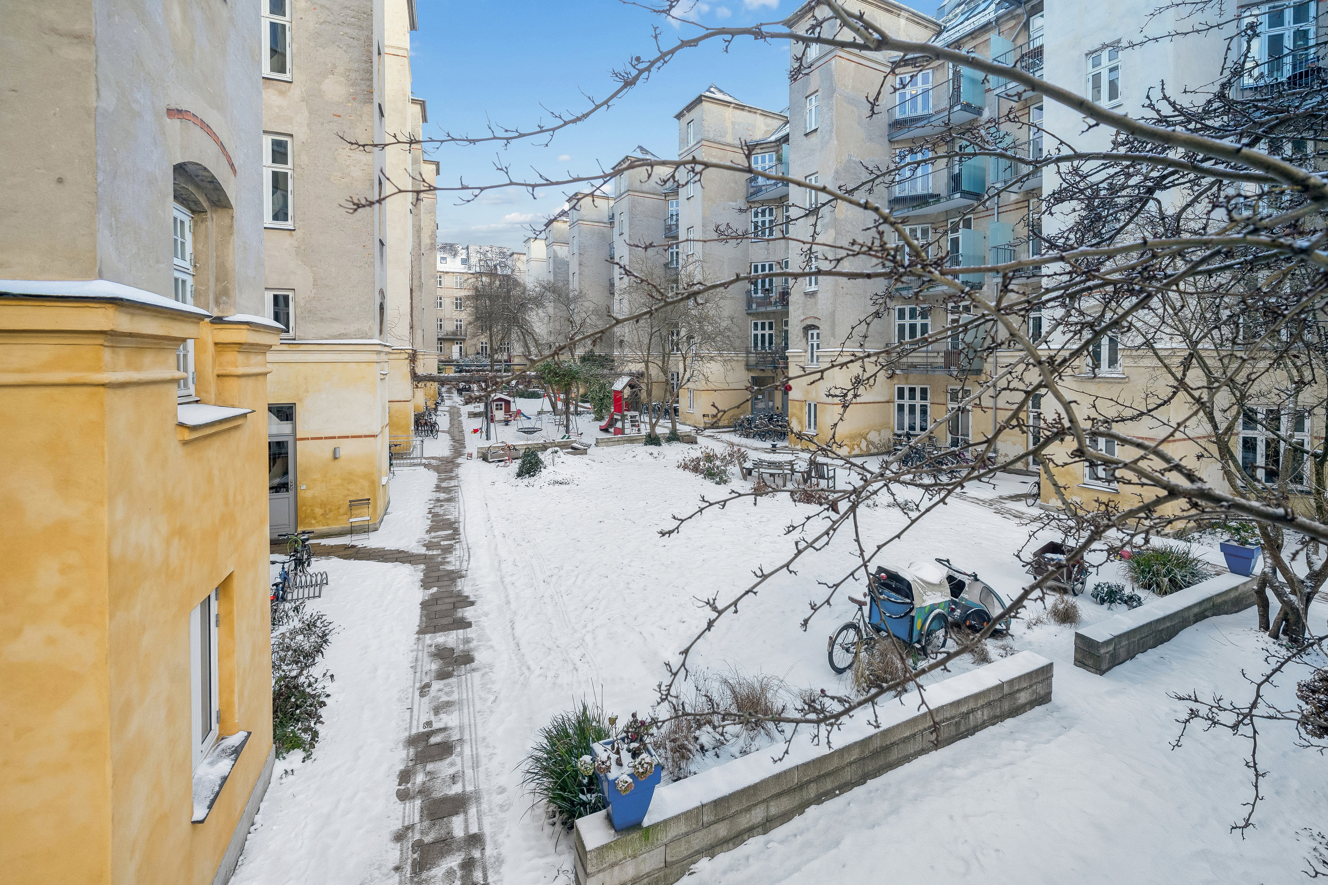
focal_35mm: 14
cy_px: 442
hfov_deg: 104.3
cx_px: 664
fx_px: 516
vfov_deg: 81.2
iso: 200
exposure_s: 1/160
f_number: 5.6
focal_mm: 14
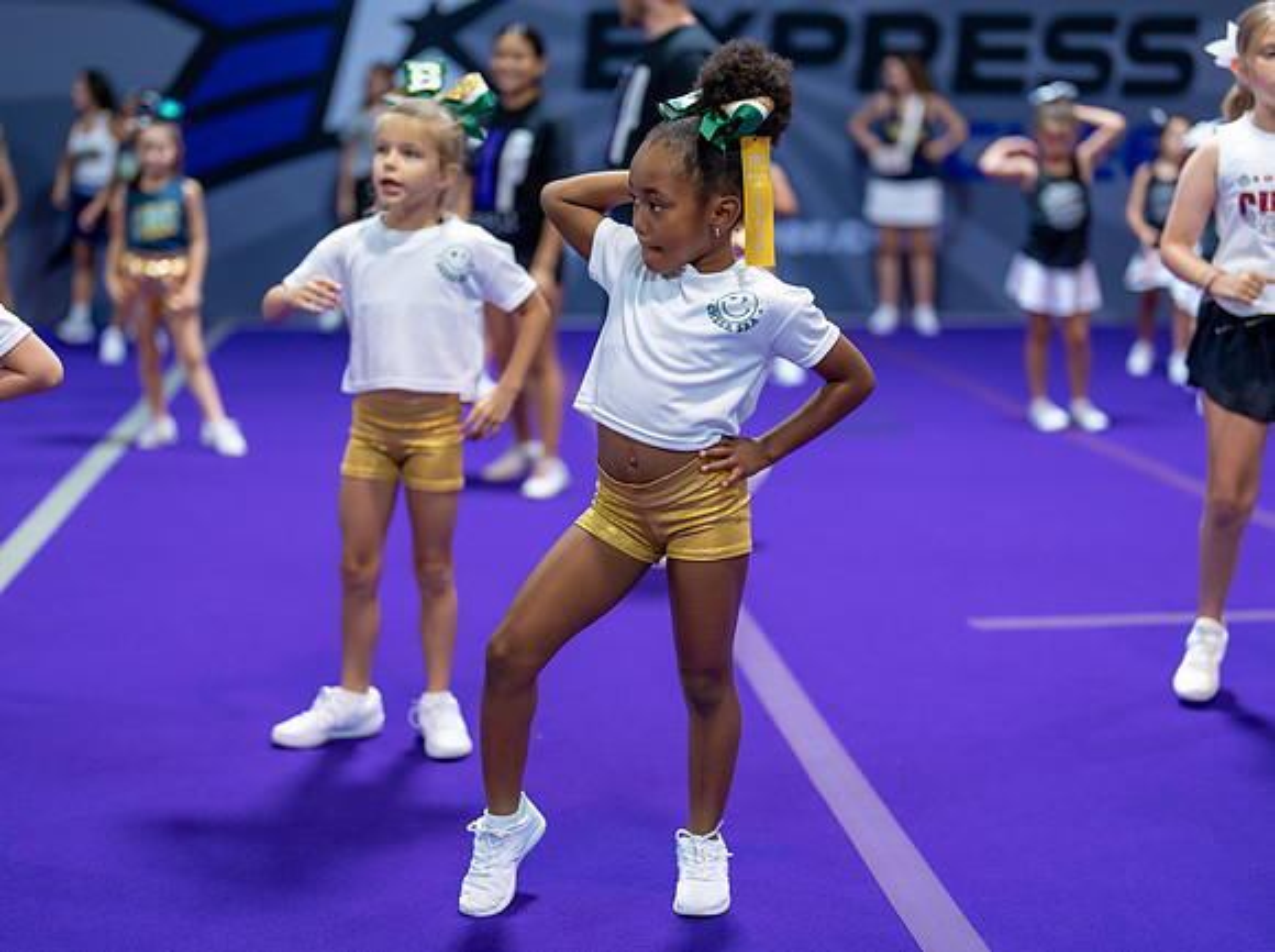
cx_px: 620
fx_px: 2178
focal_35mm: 59
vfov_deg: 24.7
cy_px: 483
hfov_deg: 32.6
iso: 500
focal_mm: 50
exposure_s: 1/320
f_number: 1.2
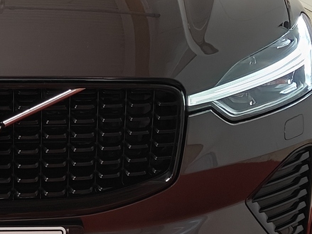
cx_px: -23
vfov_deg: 14.1
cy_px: 97
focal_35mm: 105
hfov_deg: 18.1
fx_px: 946
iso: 64
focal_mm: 5.59
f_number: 1.8
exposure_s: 1/60
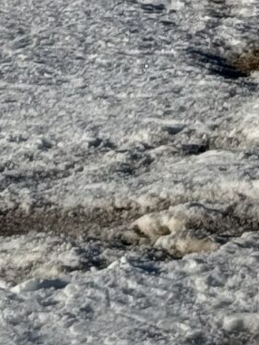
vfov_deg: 7.1
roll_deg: -1.6
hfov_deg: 5.5
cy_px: -578
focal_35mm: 258
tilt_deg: +3.9
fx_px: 2572
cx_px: 656
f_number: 1.78
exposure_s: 1/9009
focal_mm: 6.76
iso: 64
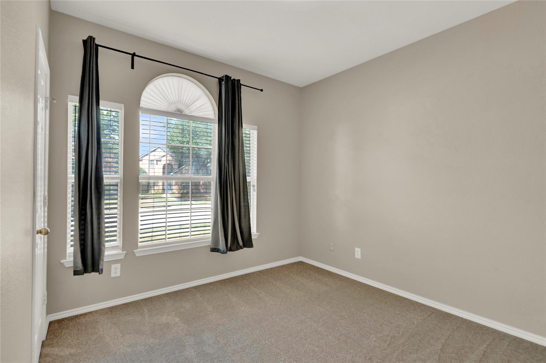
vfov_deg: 73.7
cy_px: 182
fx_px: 243
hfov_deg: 96.8
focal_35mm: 16
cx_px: 273
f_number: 7.1
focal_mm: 16
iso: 640
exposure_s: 1/60
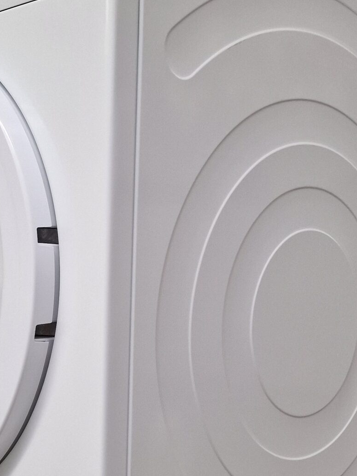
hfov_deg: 25.5
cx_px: 114
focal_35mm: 57
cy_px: 292
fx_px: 784
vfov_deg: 33.6
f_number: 1.8
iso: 160
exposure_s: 1/100
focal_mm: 6.4
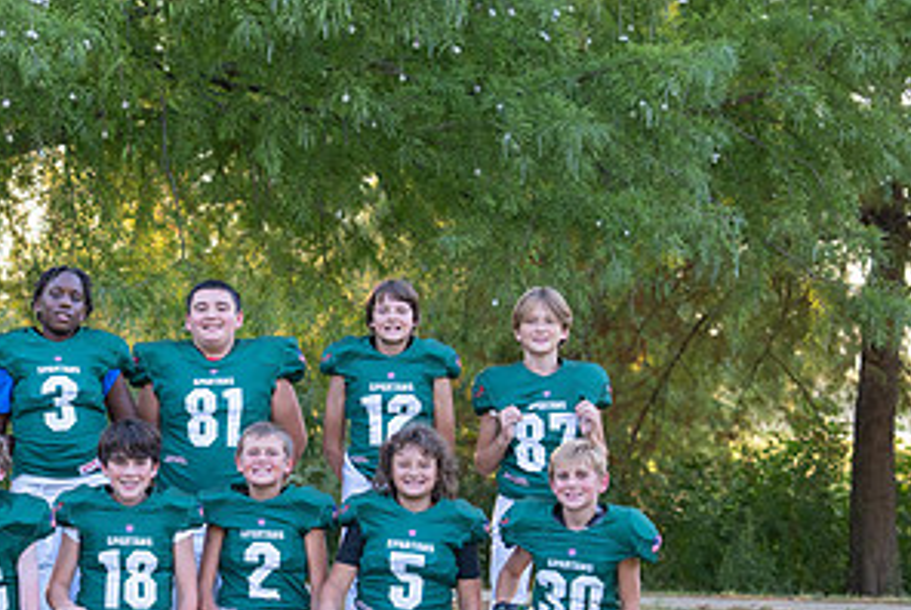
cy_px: 494
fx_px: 3470
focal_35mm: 137
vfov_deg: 10.0
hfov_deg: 14.8
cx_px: 154
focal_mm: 70
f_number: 4
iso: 640
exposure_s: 1/320
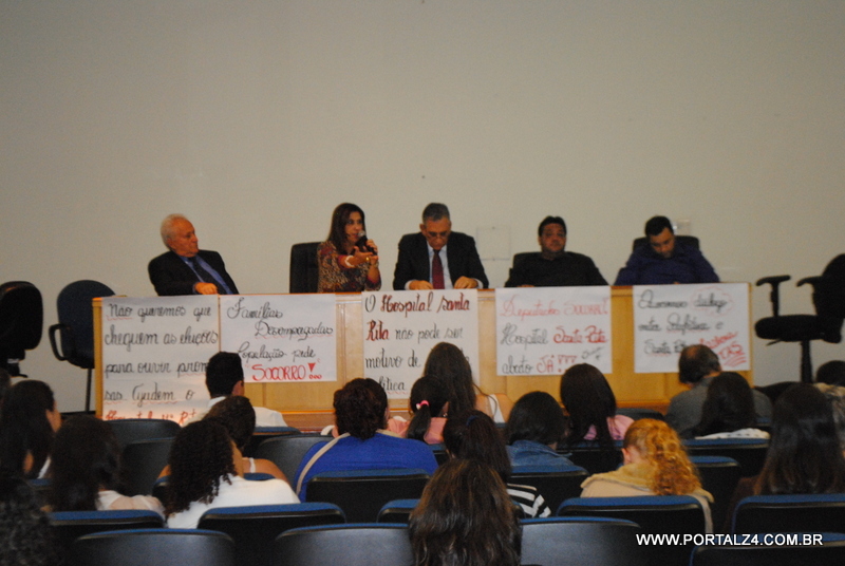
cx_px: 422
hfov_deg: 24.6
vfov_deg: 16.6
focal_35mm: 82
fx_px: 1939
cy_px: 283
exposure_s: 1/30
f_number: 5.6
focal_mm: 55
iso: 1600
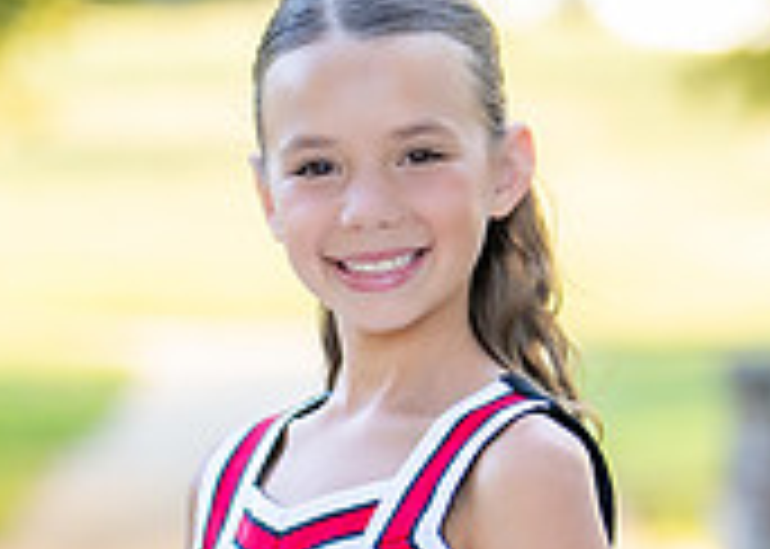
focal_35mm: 226
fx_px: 4940
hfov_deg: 8.9
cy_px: 615
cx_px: 410
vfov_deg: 6.3
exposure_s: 1/1000
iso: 200
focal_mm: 50
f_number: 1.2
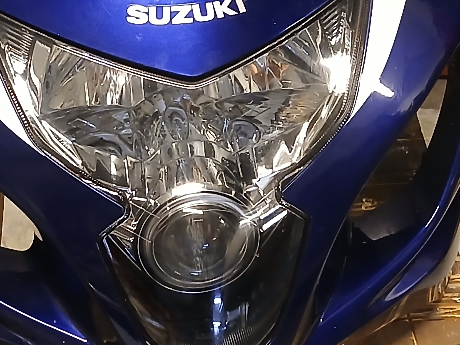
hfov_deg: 20.4
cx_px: 159
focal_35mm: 96
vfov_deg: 15.4
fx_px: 1276
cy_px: 159
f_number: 1.8
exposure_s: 1/50
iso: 320
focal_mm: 3.98
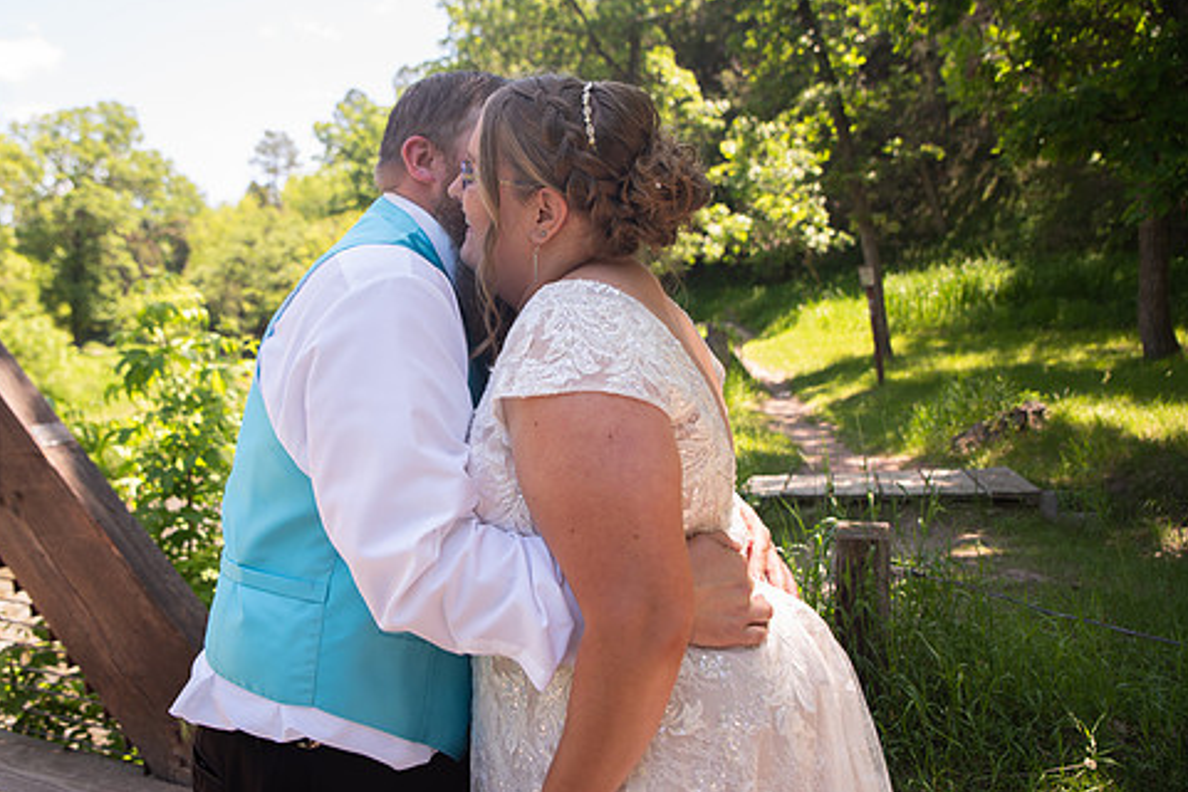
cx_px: 488
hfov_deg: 63.2
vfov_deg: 44.9
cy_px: 363
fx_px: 957
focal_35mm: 29
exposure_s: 1/125
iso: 31
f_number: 3.5
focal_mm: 24
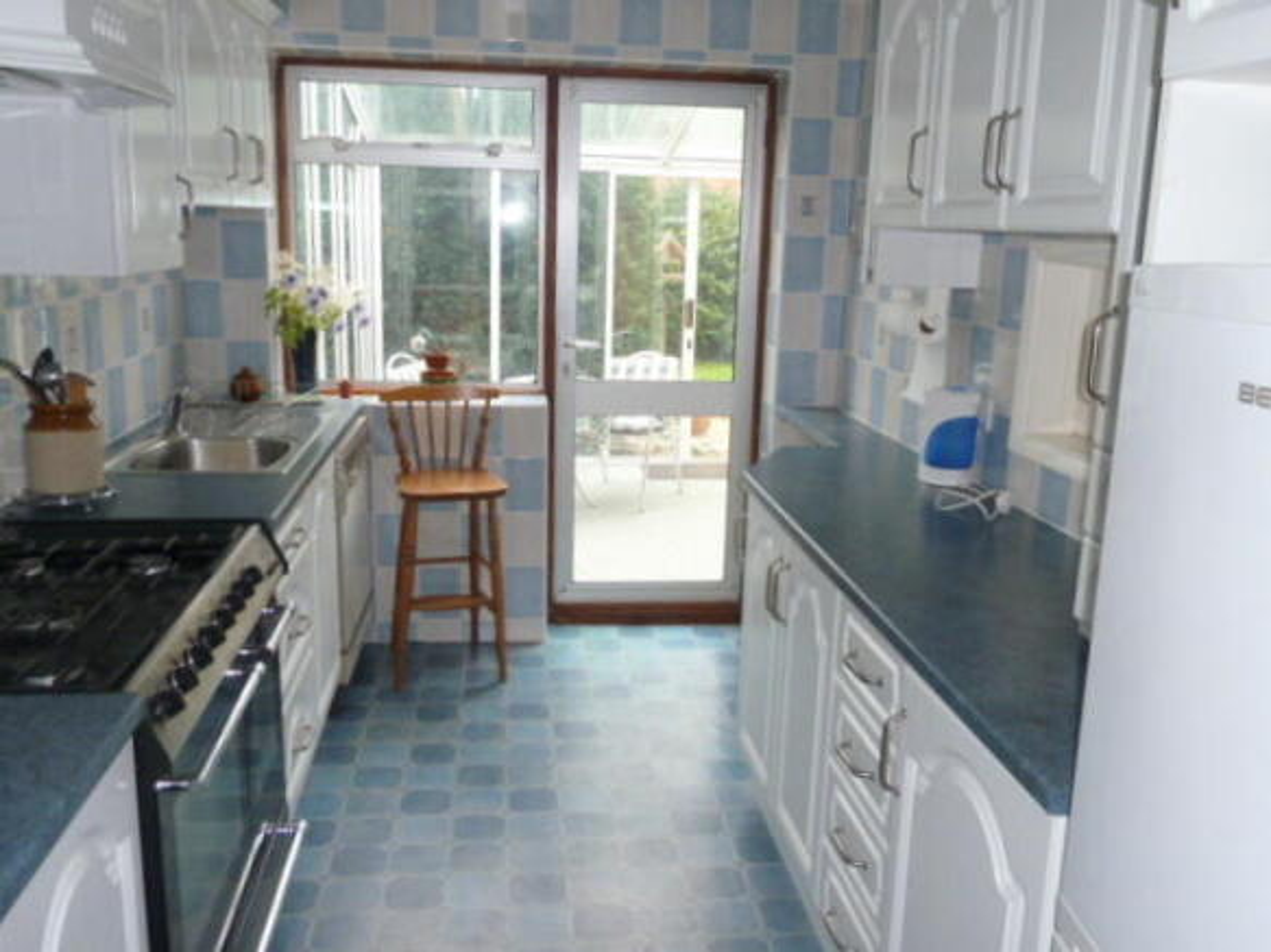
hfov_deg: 61.7
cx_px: 636
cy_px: 476
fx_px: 1065
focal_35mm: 29
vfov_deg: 48.2
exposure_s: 1/30
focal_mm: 4.7
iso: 200
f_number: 3.4
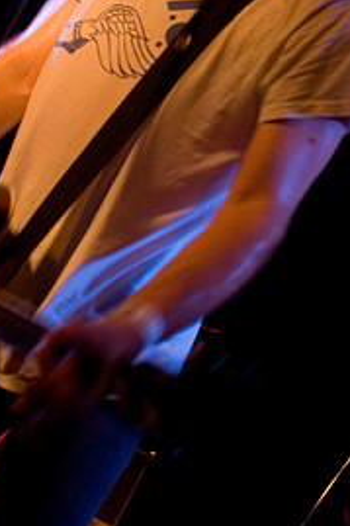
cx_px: 204
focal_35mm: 88
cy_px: 110
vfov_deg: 22.9
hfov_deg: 15.5
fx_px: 1283
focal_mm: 35
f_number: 2.8
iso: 800
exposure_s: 1/60
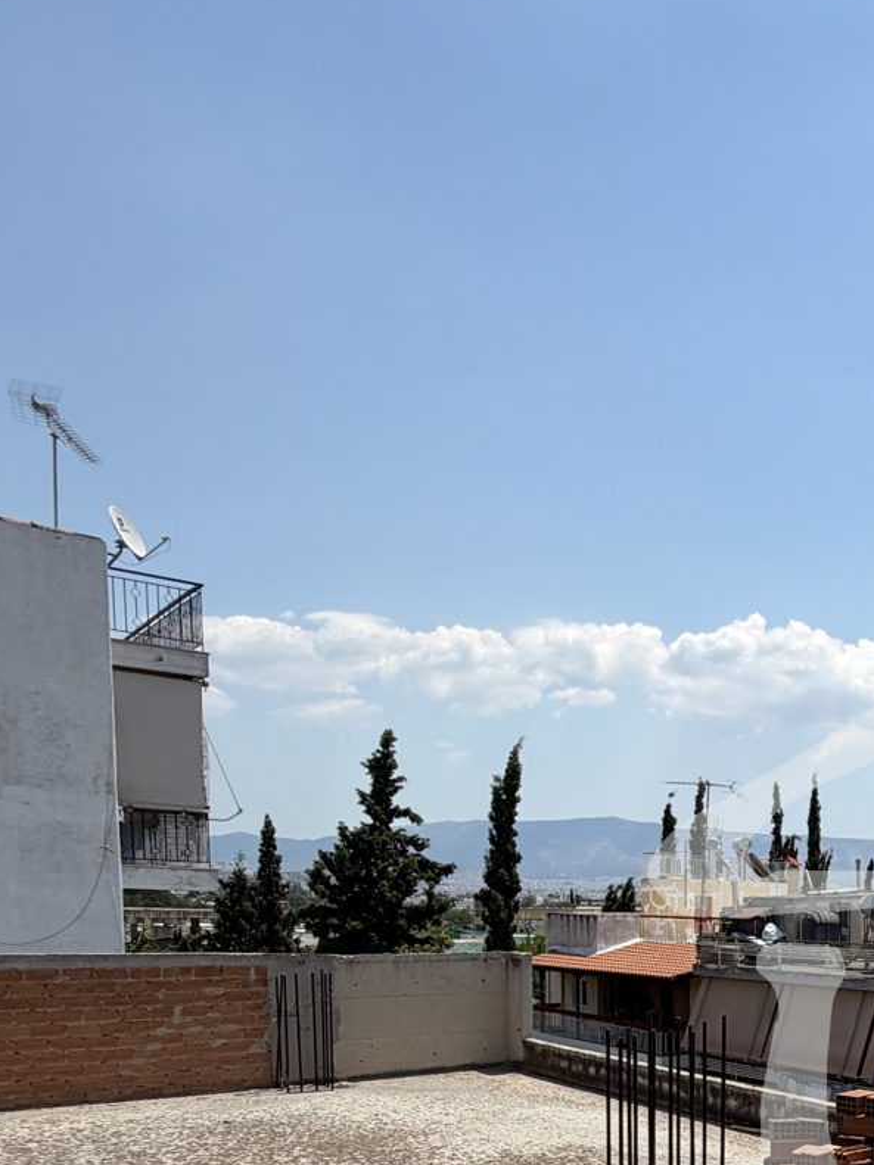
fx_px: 1145
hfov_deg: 35.7
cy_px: 1015
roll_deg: -0.9
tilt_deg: -5.8
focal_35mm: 34
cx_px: 961
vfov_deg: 49.1
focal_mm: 2.22
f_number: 2.2
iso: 20
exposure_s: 1/1339
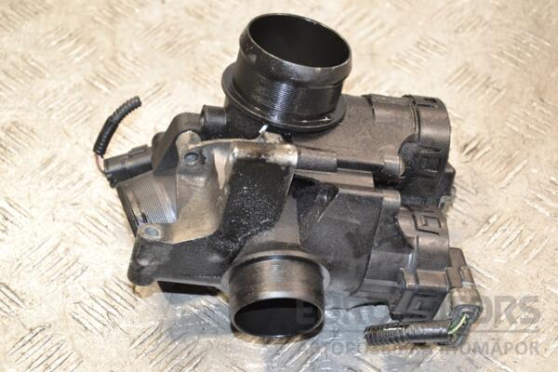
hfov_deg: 21.9
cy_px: 186
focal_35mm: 93
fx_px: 1441
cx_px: 279
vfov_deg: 14.7
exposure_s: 1/80
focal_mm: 62
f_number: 5.3
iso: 800
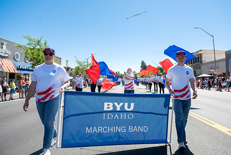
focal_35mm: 26
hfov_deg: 69.2
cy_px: 73
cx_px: 125
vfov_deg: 49.6
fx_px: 167
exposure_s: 1/800
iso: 100
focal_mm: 24
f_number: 3.5
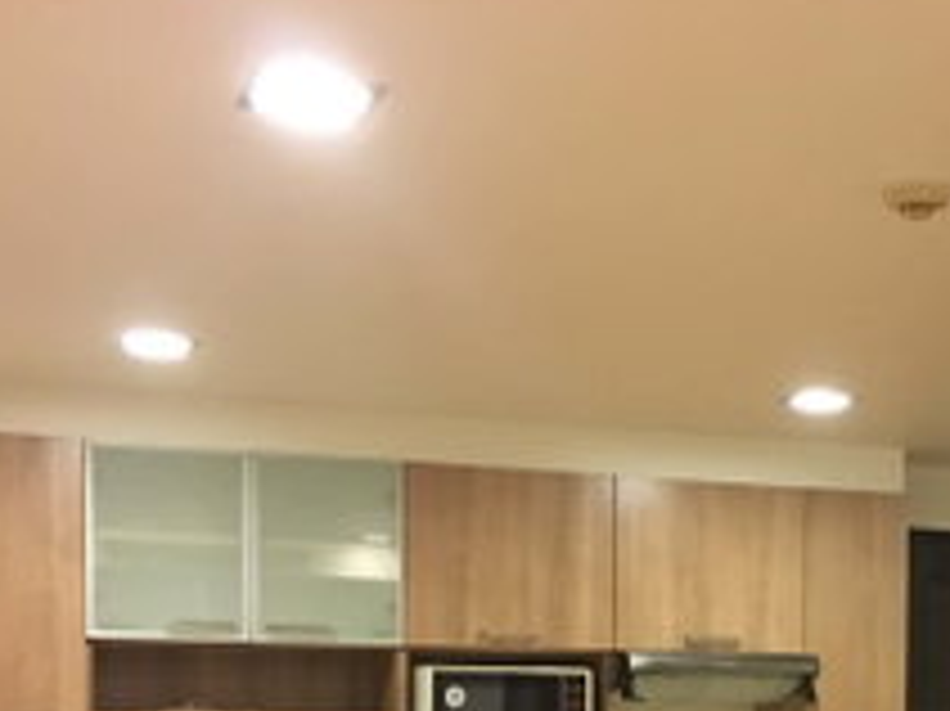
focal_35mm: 66
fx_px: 1810
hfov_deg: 28.5
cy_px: 778
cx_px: 806
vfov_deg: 21.1
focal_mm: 4.15
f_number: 2.2
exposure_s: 1/17
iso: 250
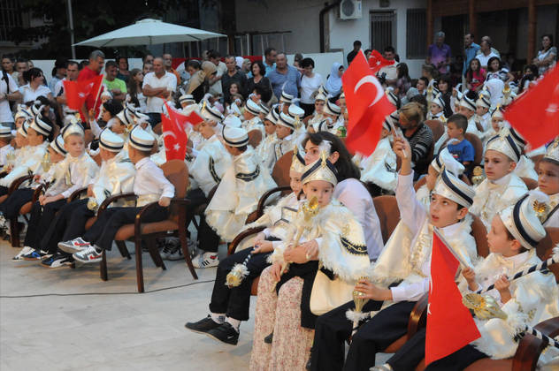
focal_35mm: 54
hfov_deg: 36.9
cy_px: 186
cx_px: 280
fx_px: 838
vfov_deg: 25.0
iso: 3200
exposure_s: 1/30
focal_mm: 36
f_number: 11
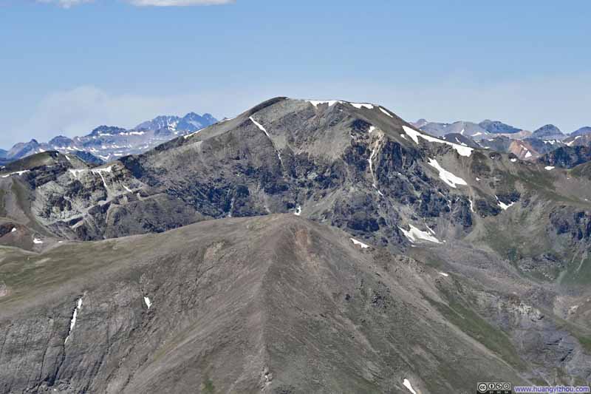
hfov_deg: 17.1
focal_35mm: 120
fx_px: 1969
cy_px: 197
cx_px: 296
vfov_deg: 11.4
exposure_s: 1/500
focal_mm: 120
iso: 64
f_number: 7.1
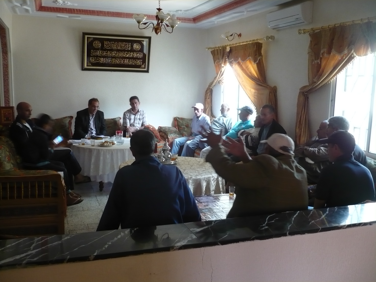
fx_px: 380
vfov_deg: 40.7
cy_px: 141
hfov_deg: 52.6
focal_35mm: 35
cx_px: 188
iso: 250
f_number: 2.8
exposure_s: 1/8
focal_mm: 5.8
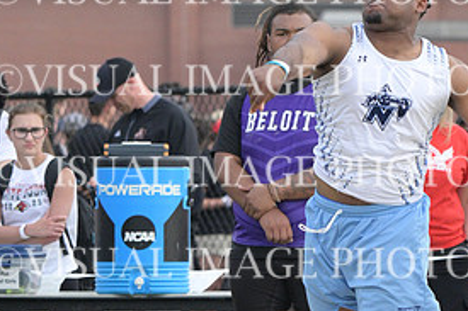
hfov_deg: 3.6
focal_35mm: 570
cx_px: 319
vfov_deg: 2.4
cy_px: 126
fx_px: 7405
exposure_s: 1/2000
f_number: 6.3
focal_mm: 180
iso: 2500
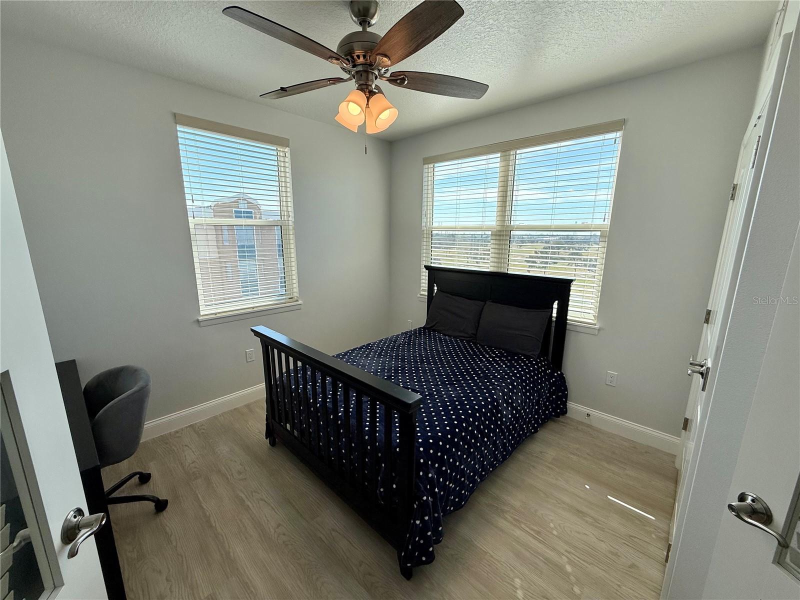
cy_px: 300
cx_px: 400
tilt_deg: -11.9
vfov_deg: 85.7
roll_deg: -0.4
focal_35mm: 14
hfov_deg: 102.1
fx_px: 324
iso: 64
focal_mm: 2.22
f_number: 2.2
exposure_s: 1/498
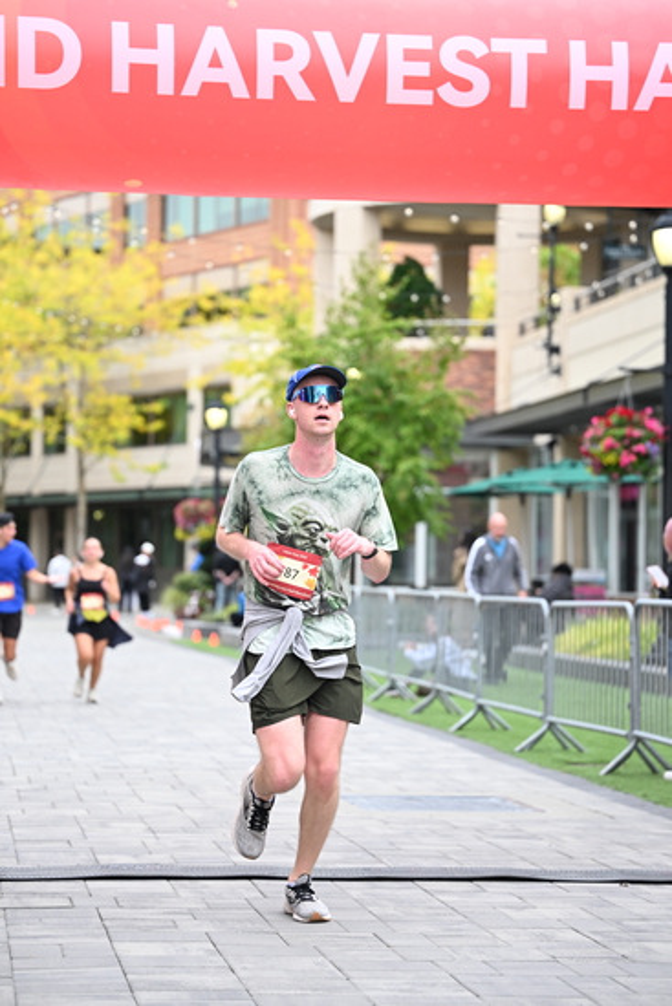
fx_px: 2546
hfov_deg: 15.0
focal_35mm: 91
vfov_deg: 22.4
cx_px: 336
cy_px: 503
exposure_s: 1/1600
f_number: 2.8
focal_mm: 91
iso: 640
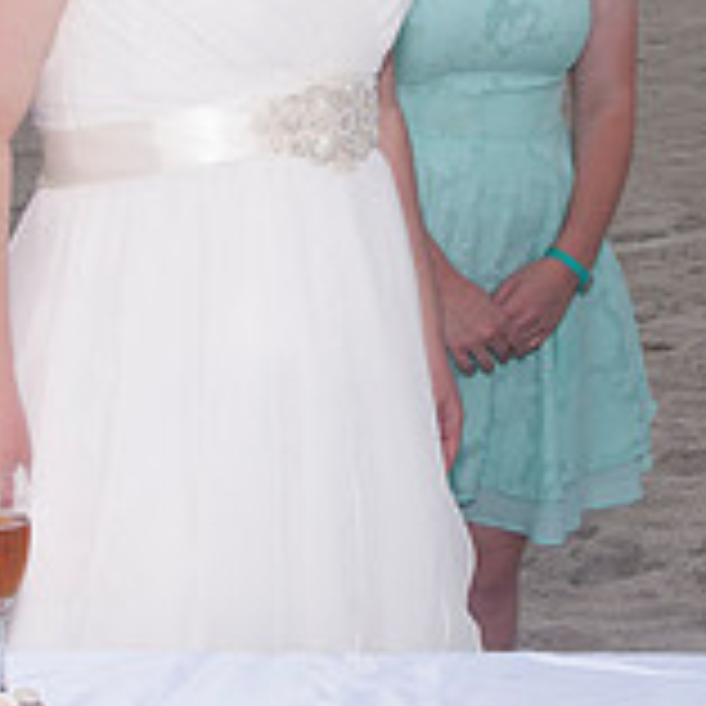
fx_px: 2930
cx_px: 495
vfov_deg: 13.6
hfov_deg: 13.7
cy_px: 97
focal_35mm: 127
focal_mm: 27
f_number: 7.1
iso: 100
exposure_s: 1/250
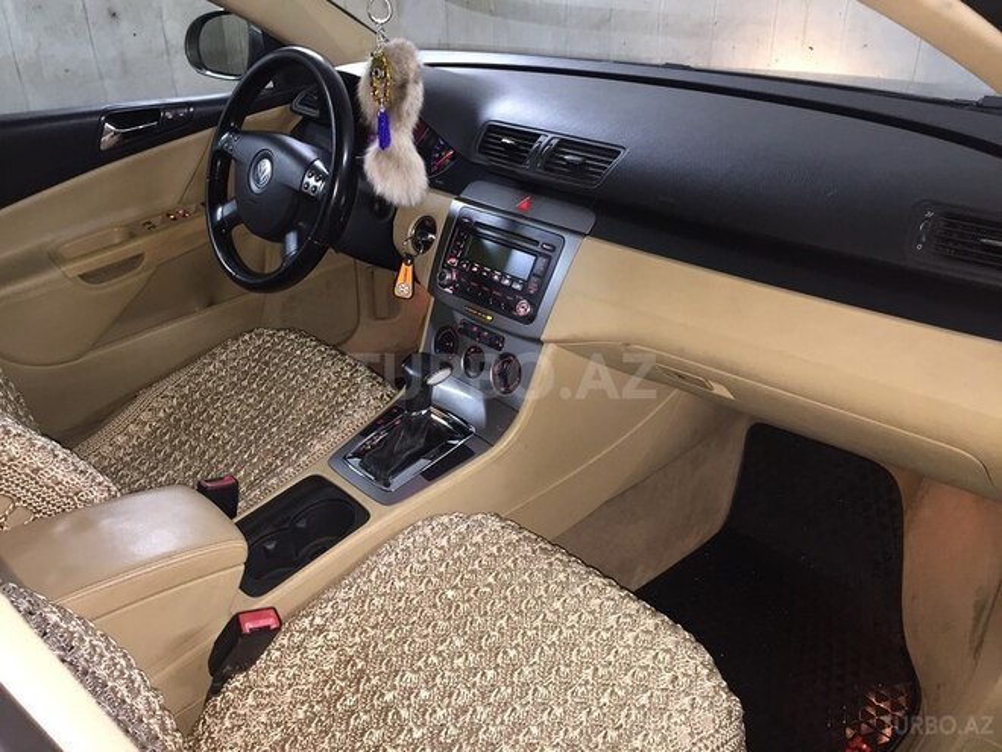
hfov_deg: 61.7
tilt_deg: -27.9
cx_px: 501
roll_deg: +2.0
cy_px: 376
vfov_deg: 48.2
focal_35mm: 29
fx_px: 839
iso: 160
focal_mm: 4.15
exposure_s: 1/17
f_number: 2.2
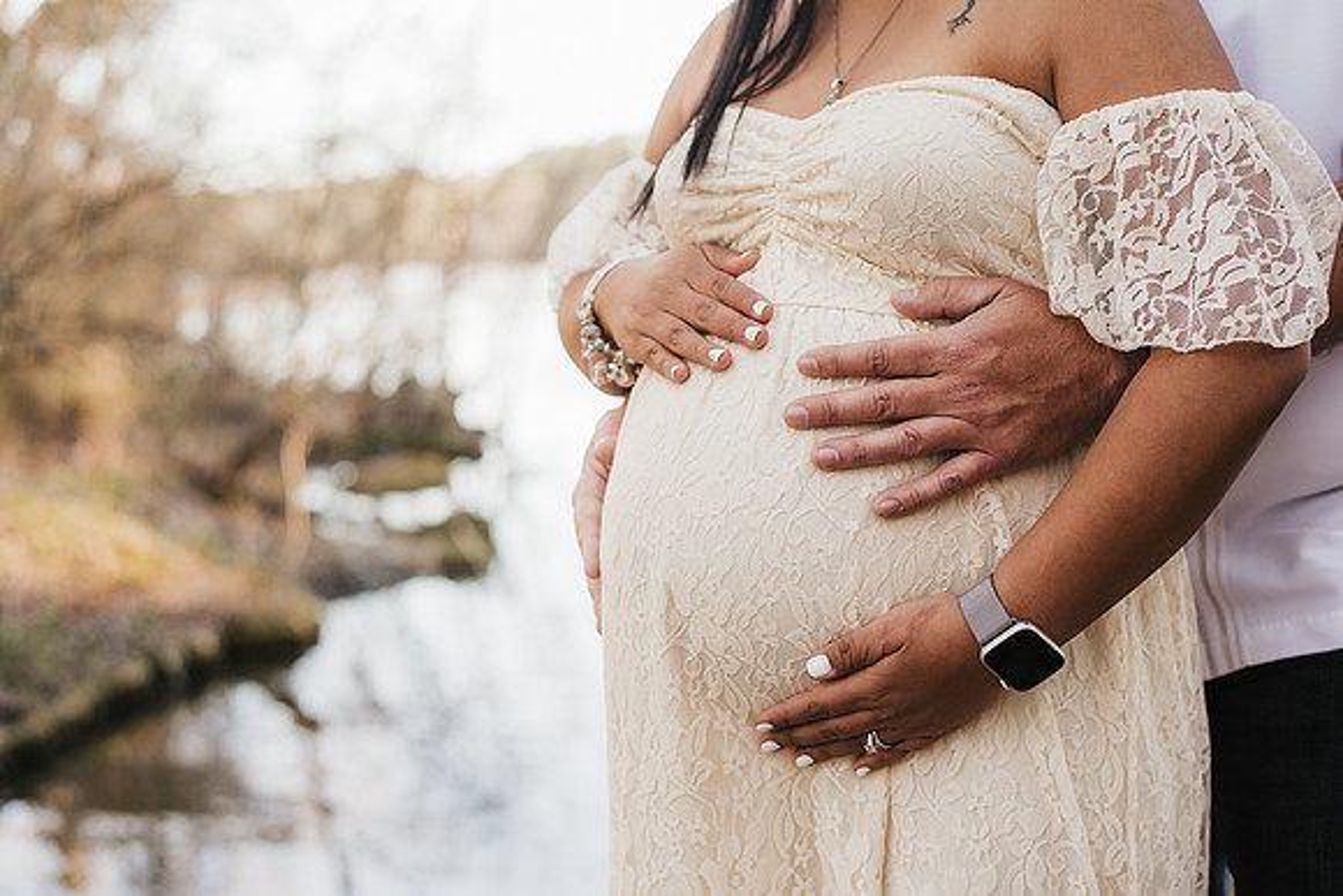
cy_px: 448
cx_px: 672
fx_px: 1866
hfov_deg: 39.6
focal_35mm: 50
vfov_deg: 27.0
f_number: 2.8
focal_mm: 50
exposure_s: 1/400
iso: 400
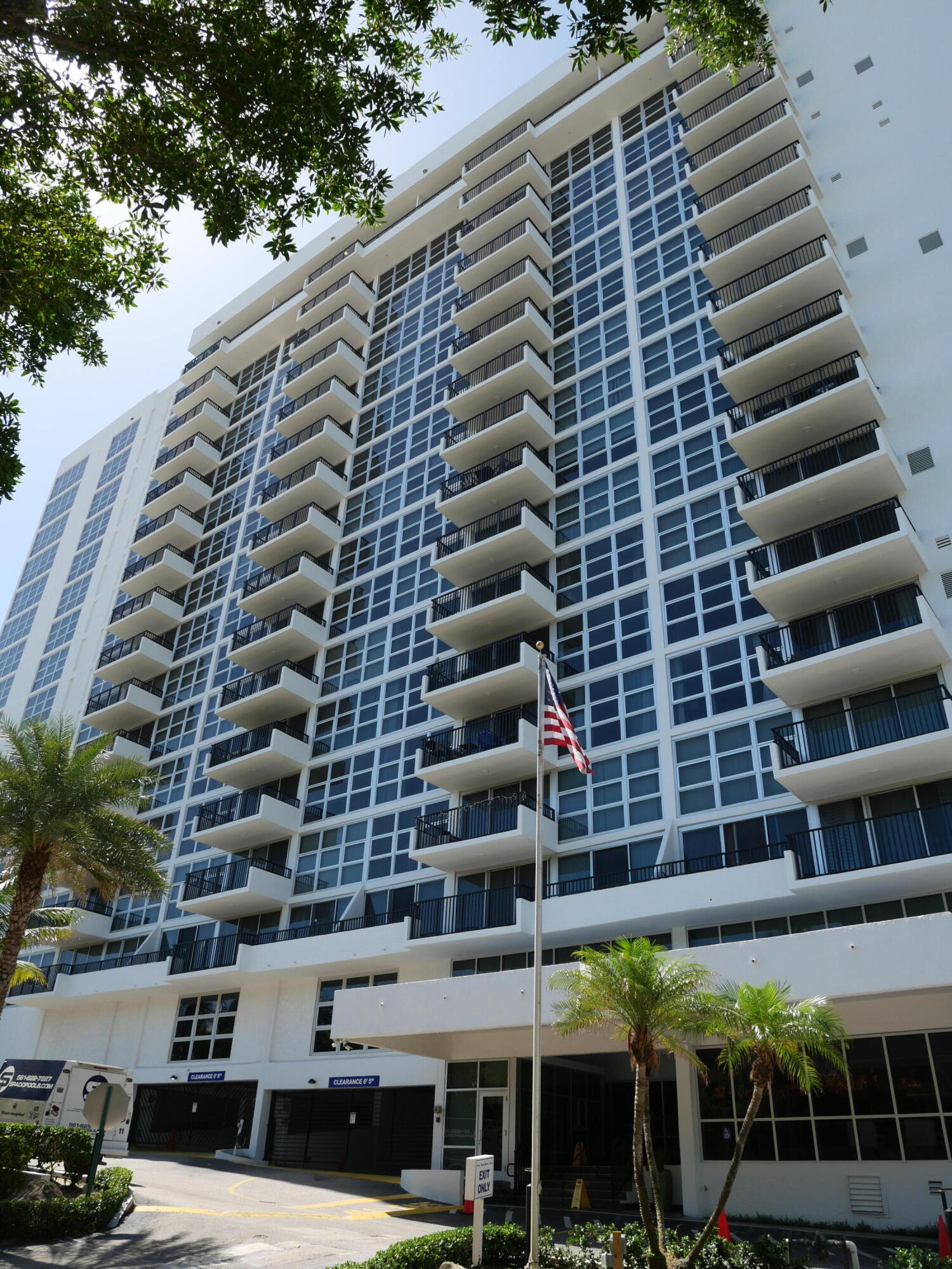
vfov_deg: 71.6
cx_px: 476
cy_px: 634
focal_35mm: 24
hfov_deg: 56.8
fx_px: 880
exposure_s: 1/400
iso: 200
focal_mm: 12
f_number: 6.3
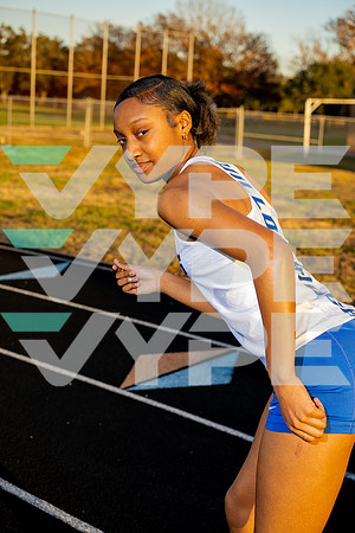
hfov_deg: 24.6
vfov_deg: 36.2
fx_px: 813
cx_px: 178
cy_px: 266
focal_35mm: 55
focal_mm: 55
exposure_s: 1/200
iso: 64
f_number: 4.5
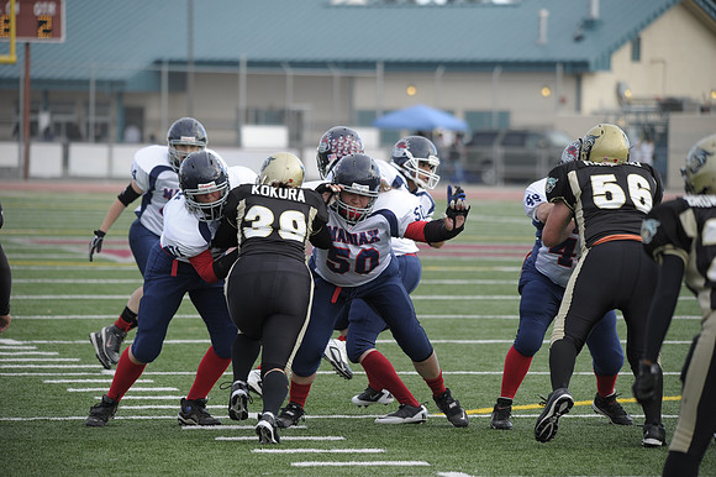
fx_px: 4969
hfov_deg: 8.2
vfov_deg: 5.5
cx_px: 358
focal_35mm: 250
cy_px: 238
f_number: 5.6
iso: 900
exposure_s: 1/1000
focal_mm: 250
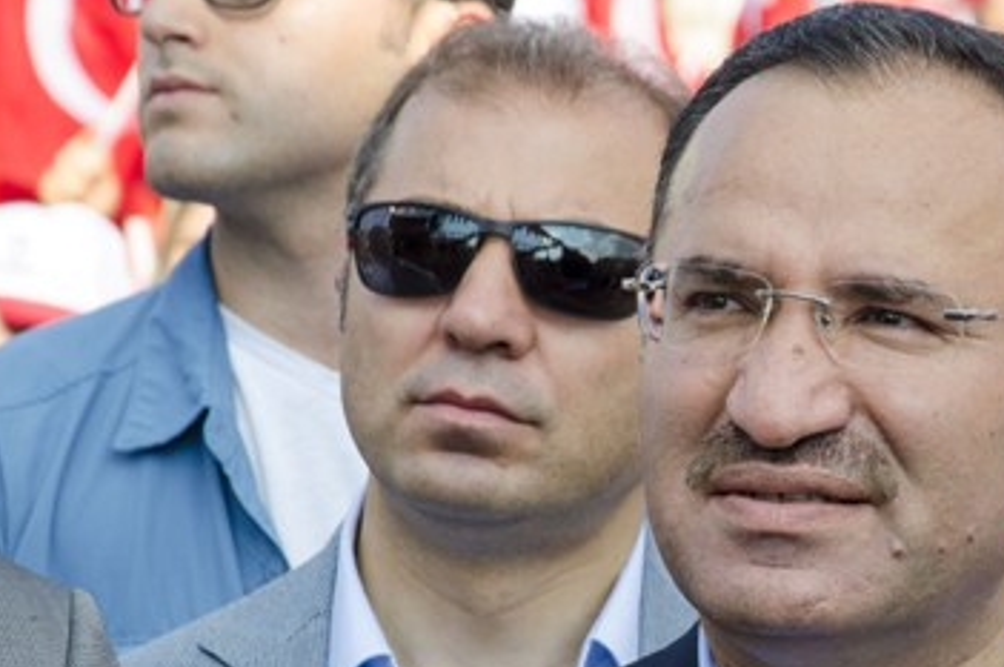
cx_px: 815
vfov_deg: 4.8
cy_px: 512
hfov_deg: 7.2
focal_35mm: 287
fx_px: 7990
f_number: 8
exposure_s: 1/1000
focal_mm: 105
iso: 640
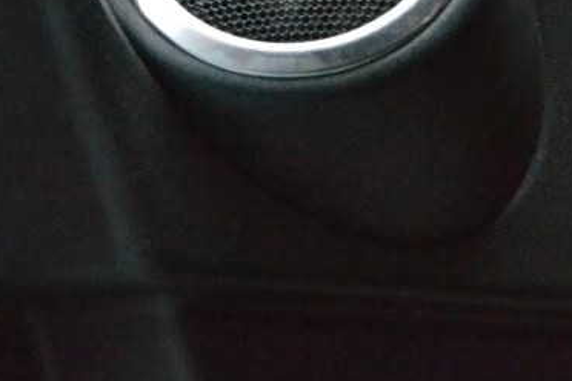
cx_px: 409
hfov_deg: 9.0
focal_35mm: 227
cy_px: -50
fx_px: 3613
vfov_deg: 6.0
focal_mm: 55
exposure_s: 1/160
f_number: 11
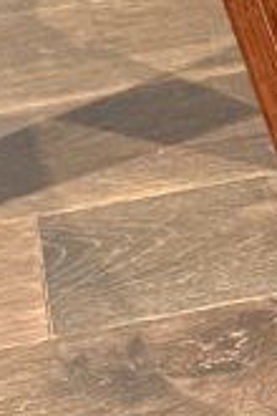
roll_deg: +0.6
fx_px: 2100
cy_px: 456
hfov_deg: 6.9
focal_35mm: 182
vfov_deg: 11.1
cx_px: 798
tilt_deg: -41.8
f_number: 1.78
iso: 800
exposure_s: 1/50
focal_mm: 6.76
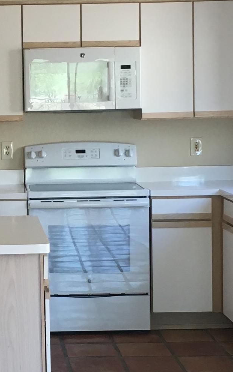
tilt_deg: -4.3
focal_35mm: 93
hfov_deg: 13.9
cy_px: 165
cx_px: 9
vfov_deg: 22.3
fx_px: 945
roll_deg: +1.5
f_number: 2.2
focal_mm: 4.15
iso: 25
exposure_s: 1/30
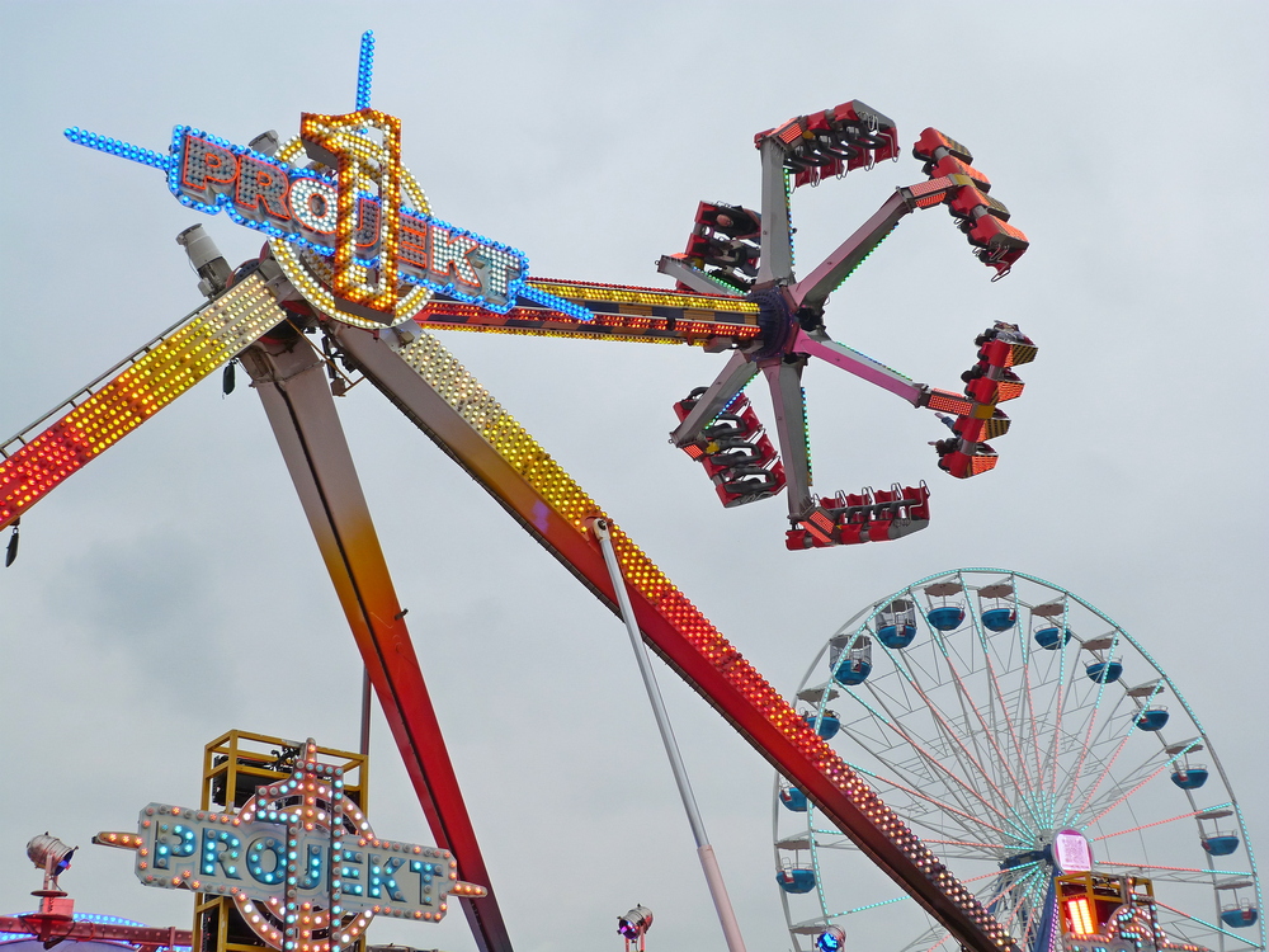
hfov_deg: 42.9
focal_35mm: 44
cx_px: 634
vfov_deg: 32.9
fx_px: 1613
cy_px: 476
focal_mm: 7.9
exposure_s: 1/160
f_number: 3.6
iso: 100
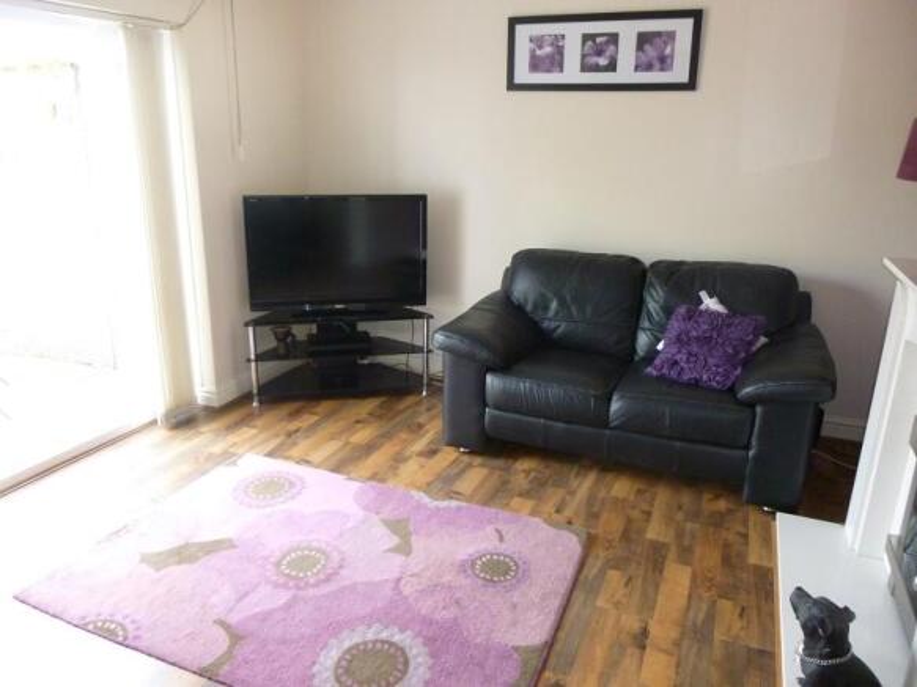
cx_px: 458
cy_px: 344
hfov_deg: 69.4
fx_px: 662
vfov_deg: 54.9
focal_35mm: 25
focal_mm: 4.5
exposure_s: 1/60
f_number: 3.1
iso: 320
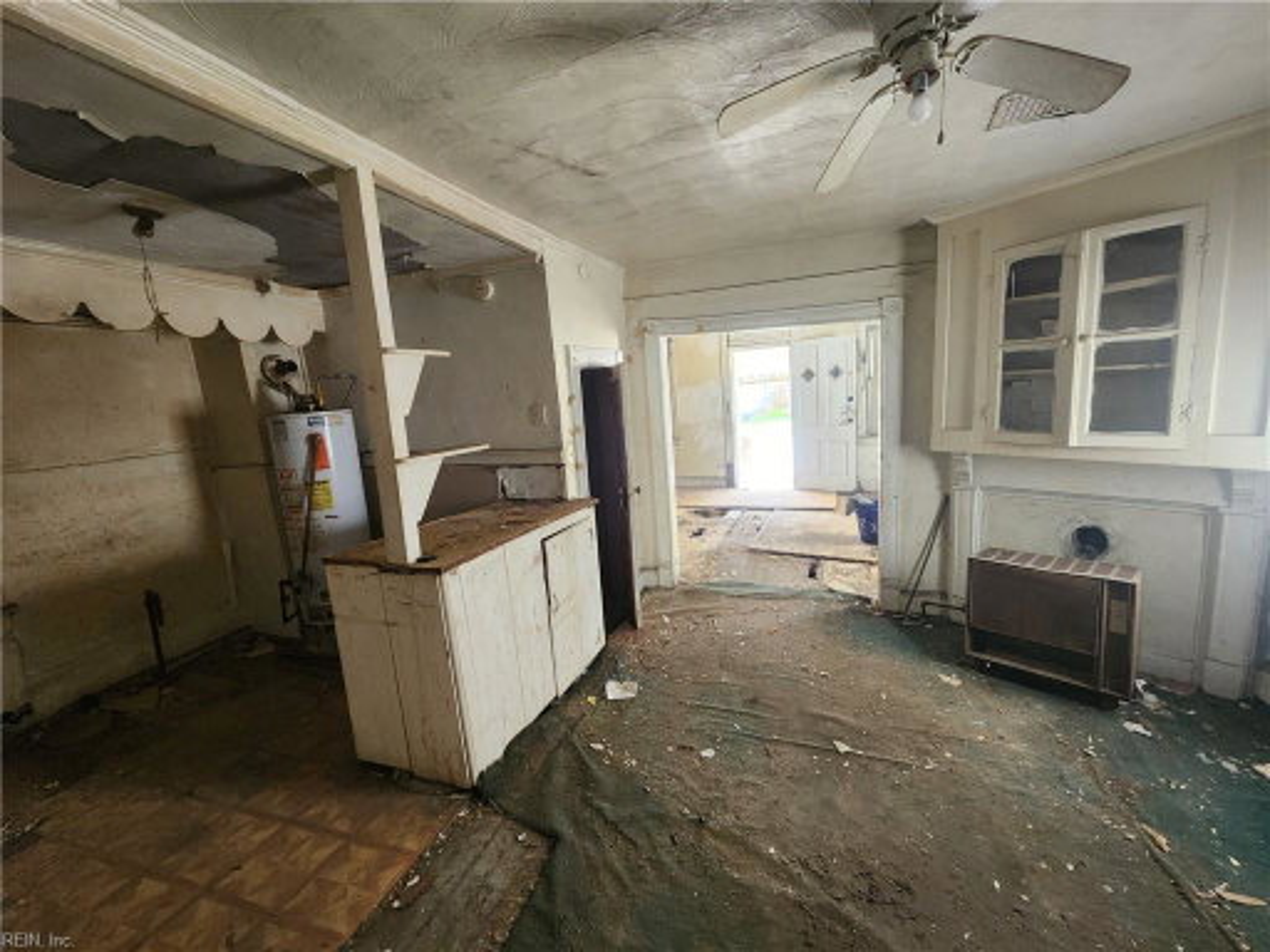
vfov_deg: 89.9
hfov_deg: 106.2
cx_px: 635
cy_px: 476
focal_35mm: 13
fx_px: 477
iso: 400
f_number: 2.2
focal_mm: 2.2
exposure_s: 1/60
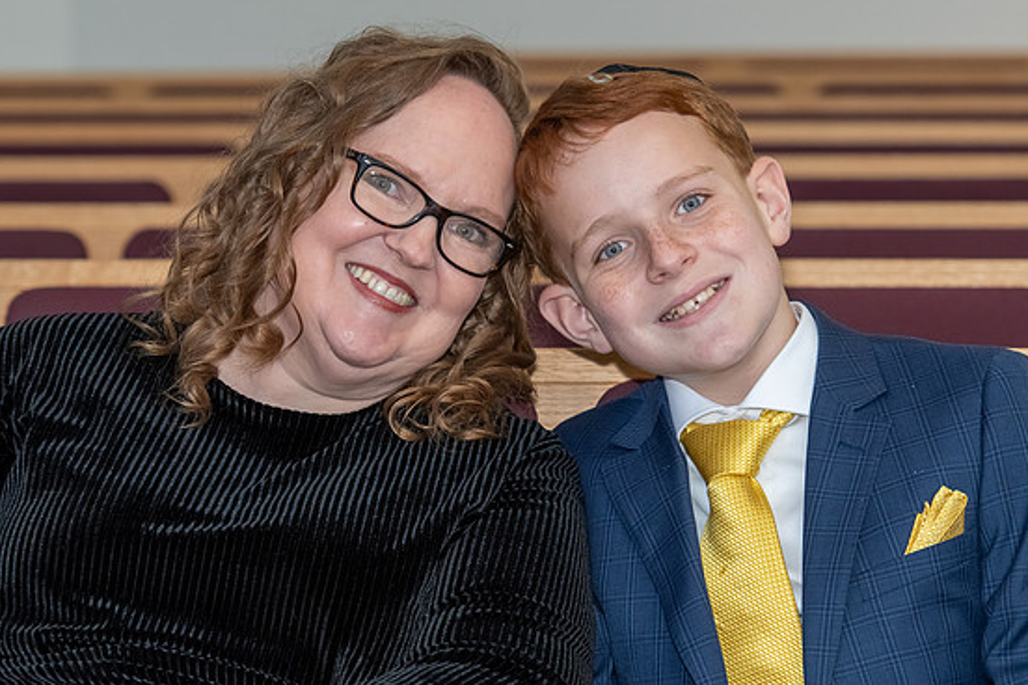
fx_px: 6881
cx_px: 605
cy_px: 383
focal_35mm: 241
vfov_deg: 5.7
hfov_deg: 8.5
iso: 400
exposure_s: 1/250
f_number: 5.6
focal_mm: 130
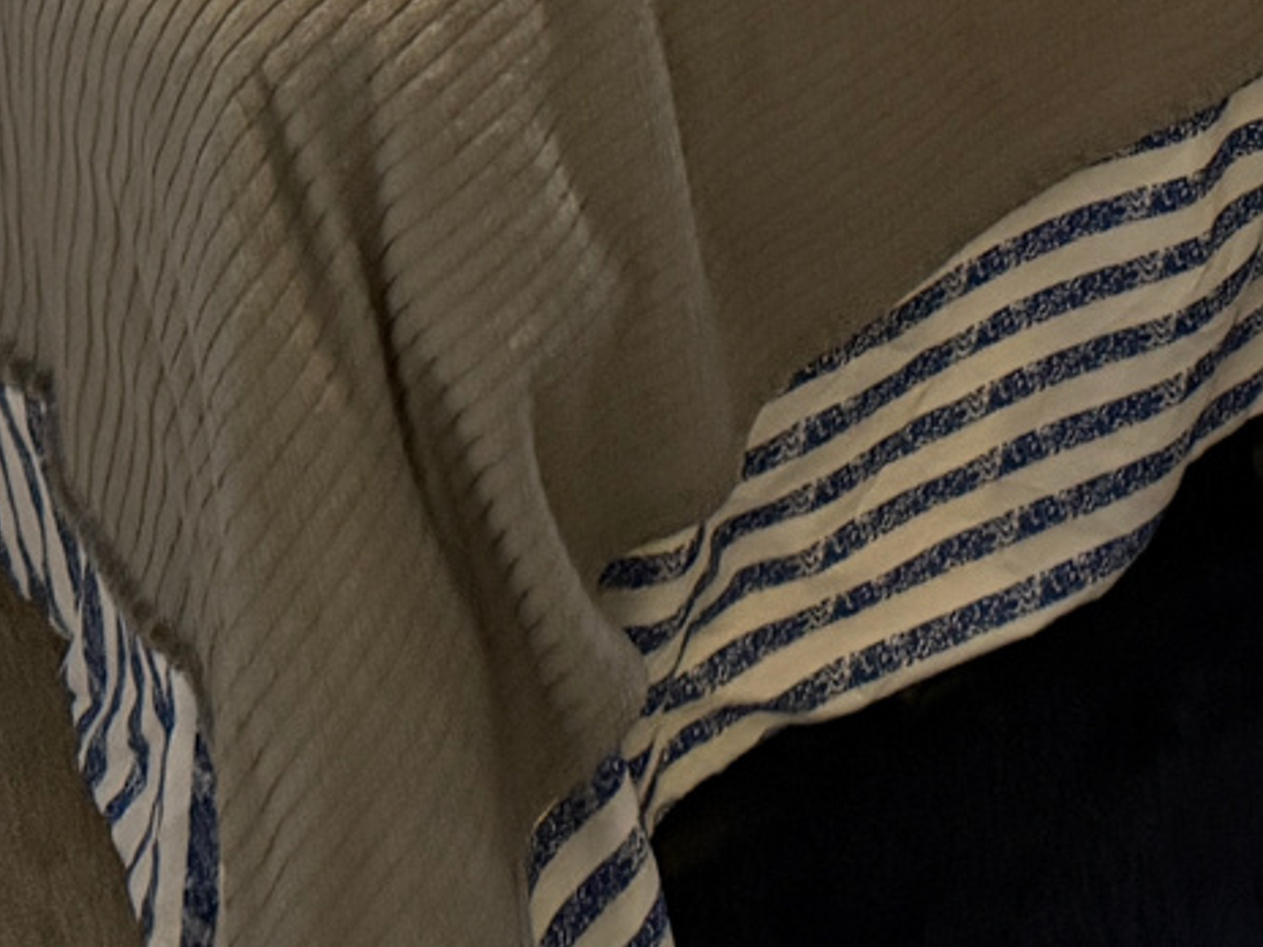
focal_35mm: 106
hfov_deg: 17.3
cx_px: 1704
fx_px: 3868
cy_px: -729
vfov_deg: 12.8
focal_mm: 6.76
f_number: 1.78
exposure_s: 1/60
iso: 500
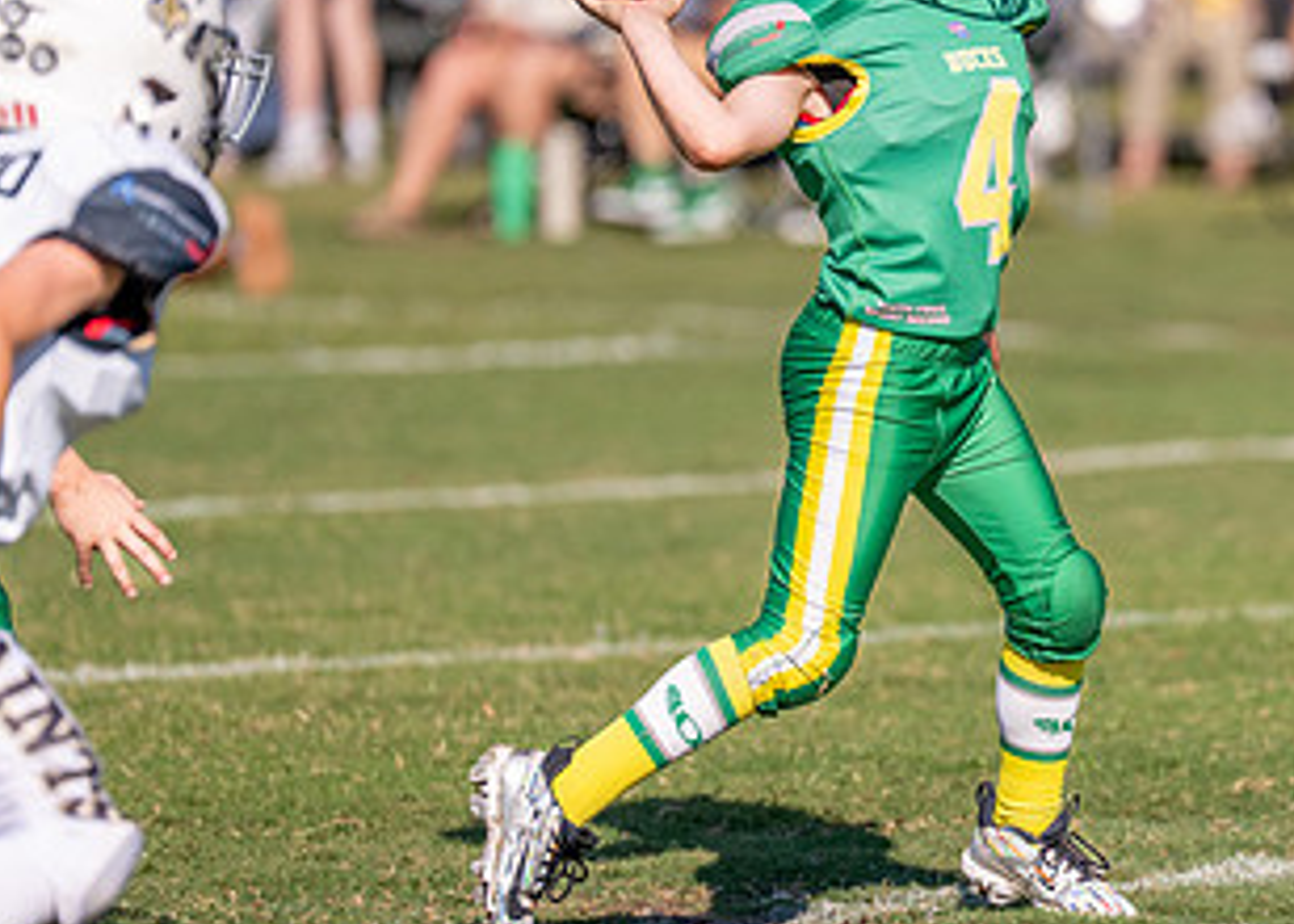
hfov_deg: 4.4
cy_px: 326
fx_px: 16979
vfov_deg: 3.1
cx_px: 1048
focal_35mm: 462
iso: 250
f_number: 2.8
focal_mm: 200
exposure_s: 1/5000
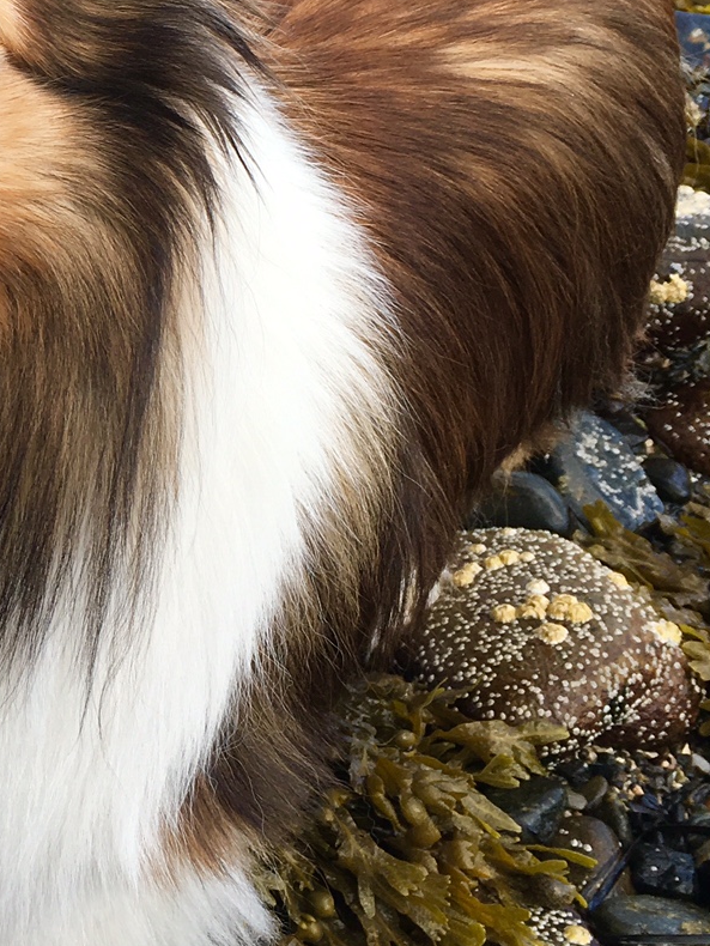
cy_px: 279
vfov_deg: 26.1
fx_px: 2023
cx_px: -193
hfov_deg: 18.6
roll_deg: -5.2
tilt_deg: -37.2
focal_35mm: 74
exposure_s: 1/481
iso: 25
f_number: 2.2
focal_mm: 4.15
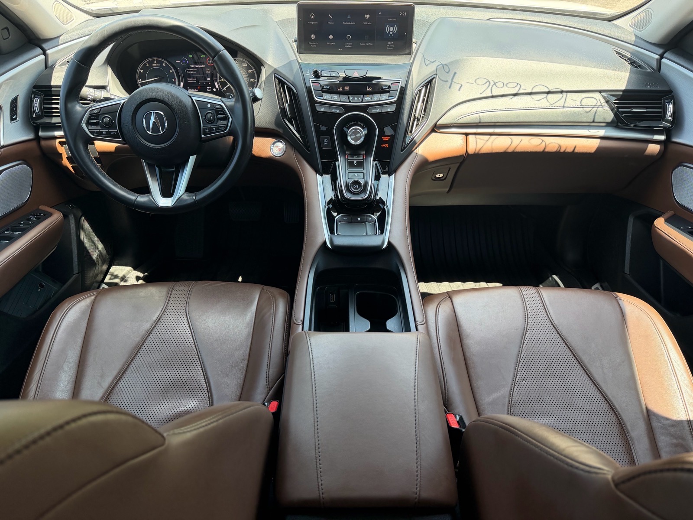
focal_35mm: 24
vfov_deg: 56.8
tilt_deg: -40.7
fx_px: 480
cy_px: 260
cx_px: 346
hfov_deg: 71.6
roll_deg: +4.3
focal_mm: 6.76
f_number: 1.78
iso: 200
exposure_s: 1/146
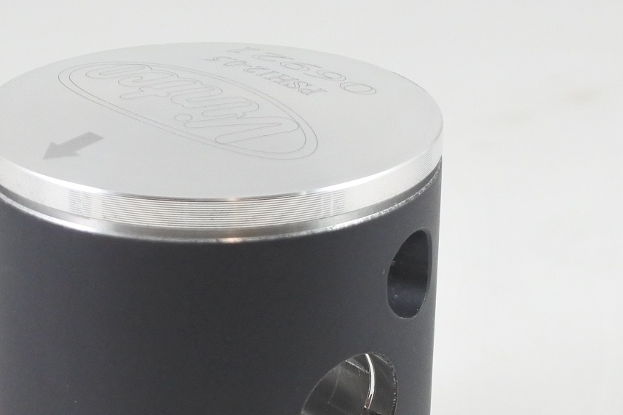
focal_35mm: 83
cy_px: 363
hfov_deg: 24.4
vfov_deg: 16.3
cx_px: 208
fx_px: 1437
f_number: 4.2
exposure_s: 1/125
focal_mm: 15.3
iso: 640
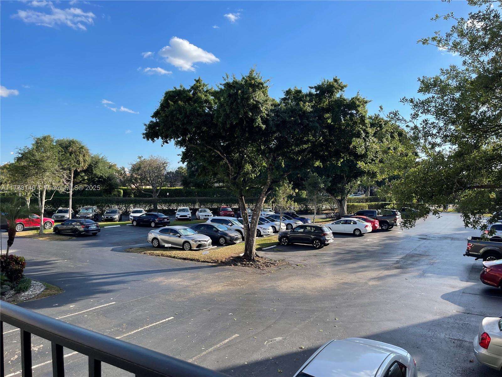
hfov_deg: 69.4
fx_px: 363
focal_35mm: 25
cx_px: 251
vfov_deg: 54.9
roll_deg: -0.3
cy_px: 188
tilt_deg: -0.5
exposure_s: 1/2203
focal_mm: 5.1
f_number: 1.6
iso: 32
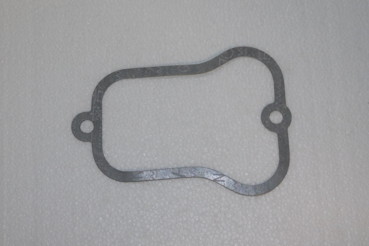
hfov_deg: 27.7
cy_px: 129
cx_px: 192
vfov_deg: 18.7
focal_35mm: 73
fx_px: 748
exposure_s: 1/30
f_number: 4.2
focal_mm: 11.7
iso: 160
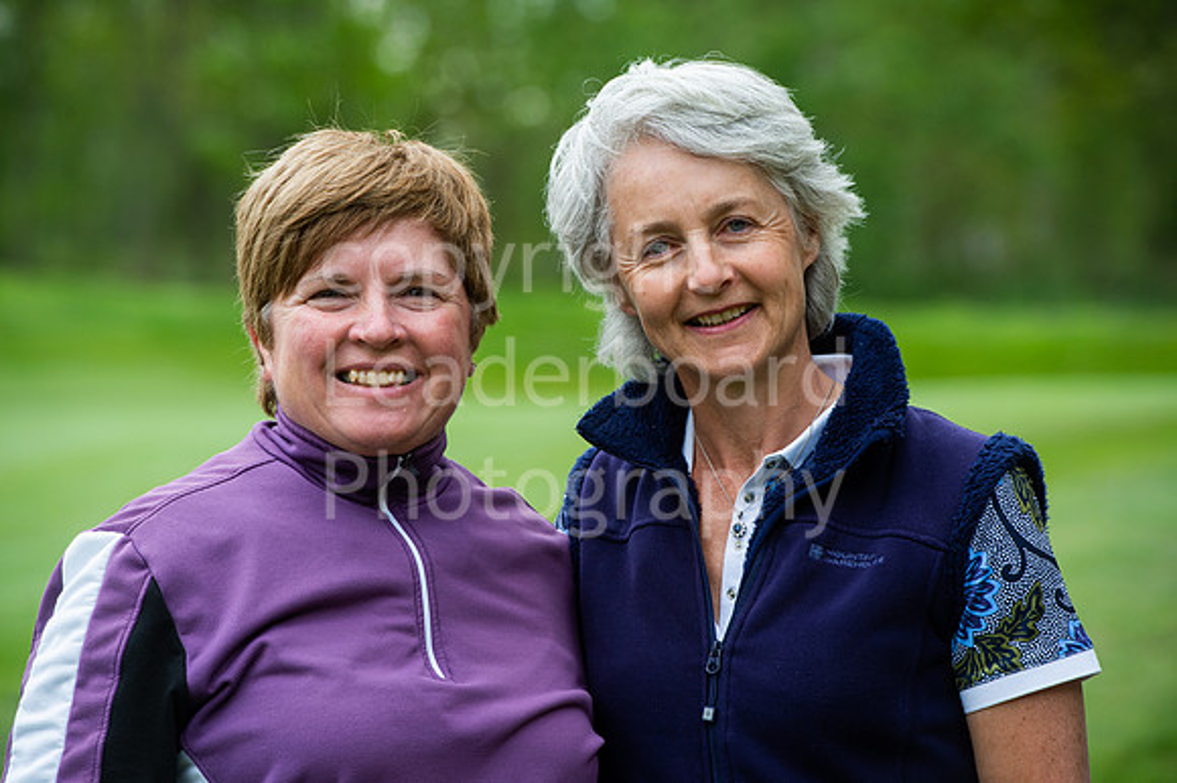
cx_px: 588
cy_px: 392
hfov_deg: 10.6
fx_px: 6372
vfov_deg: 7.0
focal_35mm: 195
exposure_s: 1/640
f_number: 6.3
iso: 500
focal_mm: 195
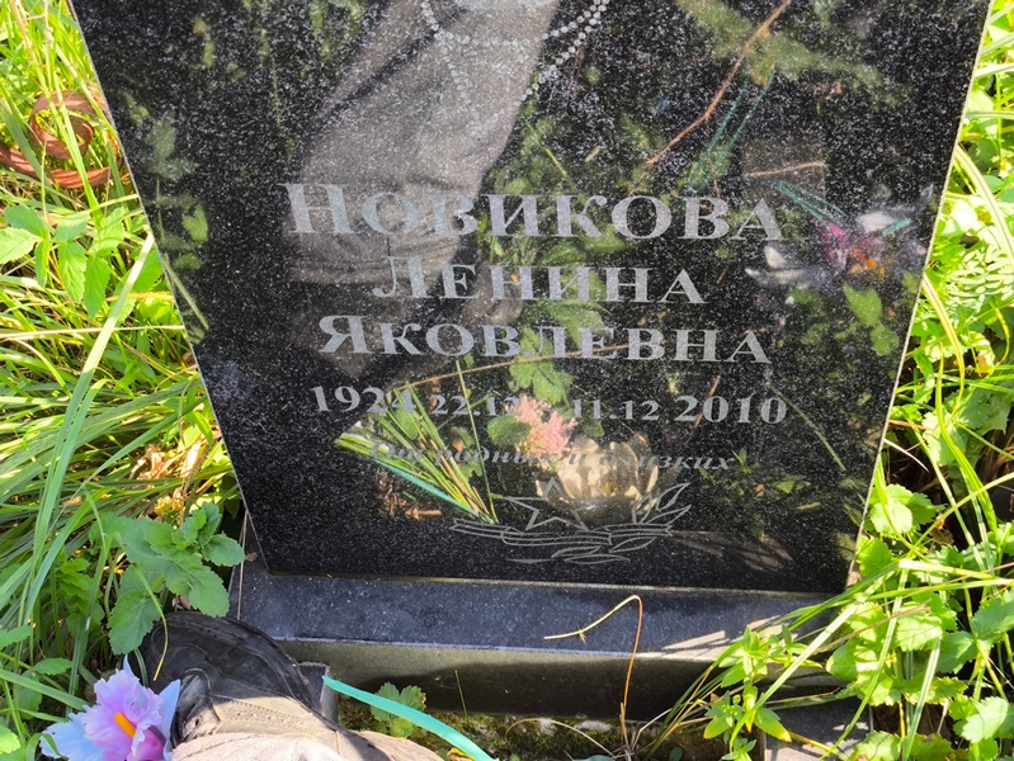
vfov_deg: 29.1
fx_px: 1465
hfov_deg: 38.2
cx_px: 507
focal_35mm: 50
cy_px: 380
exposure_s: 1/135
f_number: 1.7
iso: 50
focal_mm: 4.71
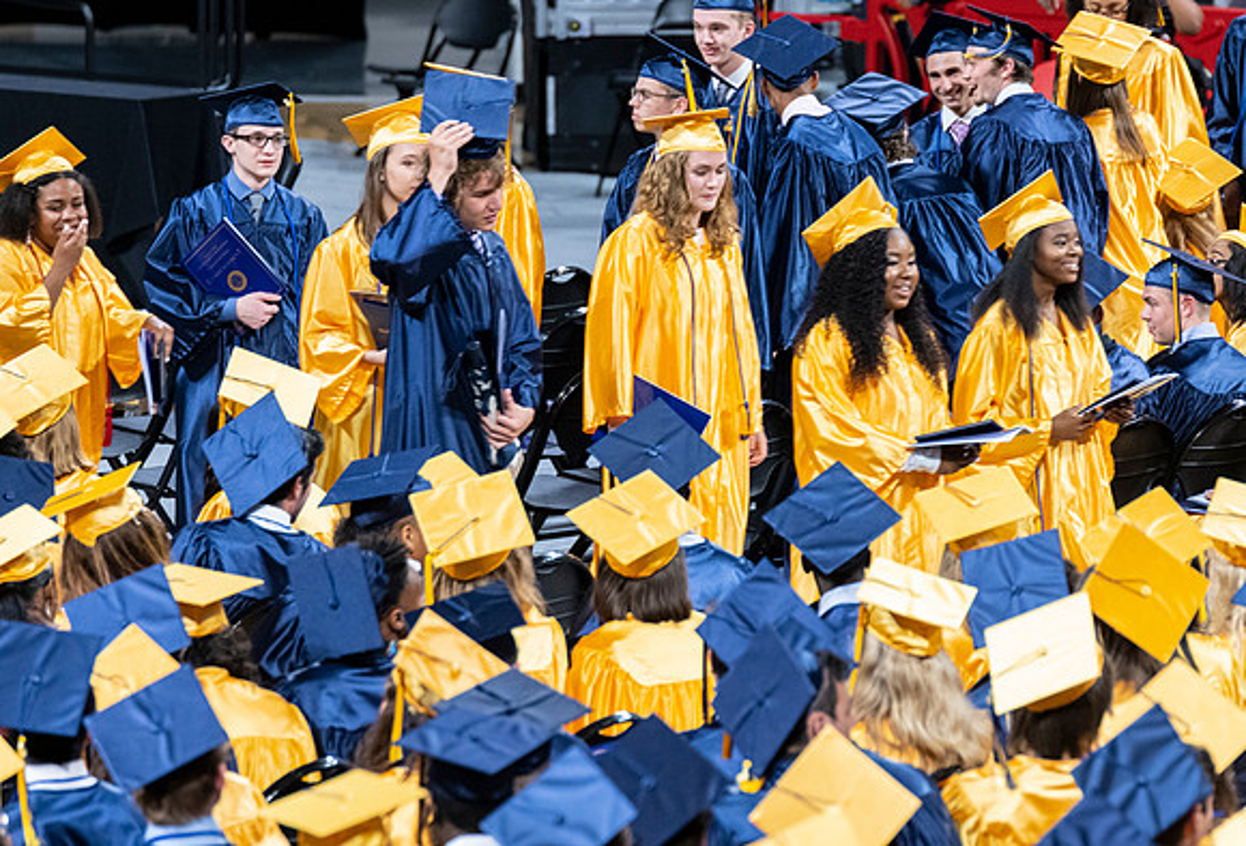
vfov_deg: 4.7
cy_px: 337
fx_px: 10372
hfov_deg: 6.9
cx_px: 852
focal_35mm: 298
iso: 2000
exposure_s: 1/200
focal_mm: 200
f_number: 4
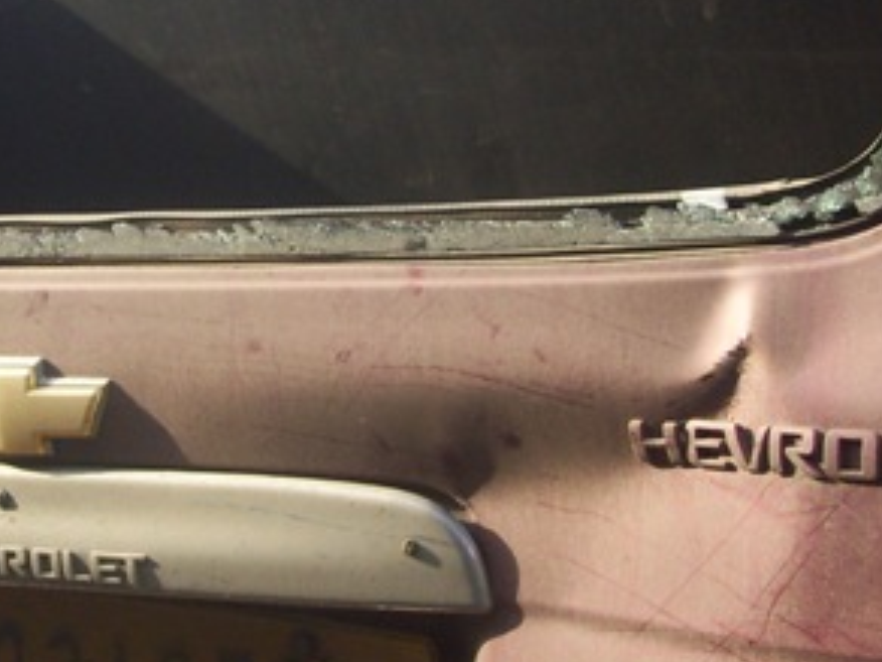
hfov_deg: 21.0
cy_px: 209
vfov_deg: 15.9
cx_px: 326
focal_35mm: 93
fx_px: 2370
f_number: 2.9
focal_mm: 5.7
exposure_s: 1/250
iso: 80
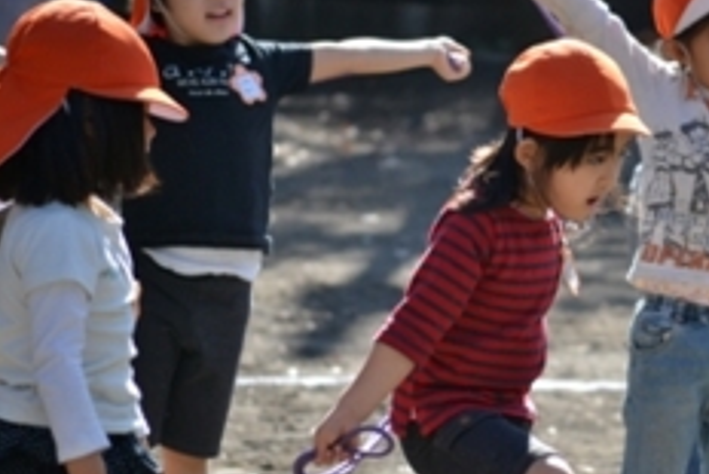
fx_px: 10188
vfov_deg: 2.7
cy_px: 261
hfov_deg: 4.0
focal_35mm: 517
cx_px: 608
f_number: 5.6
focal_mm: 200
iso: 360
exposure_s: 1/500
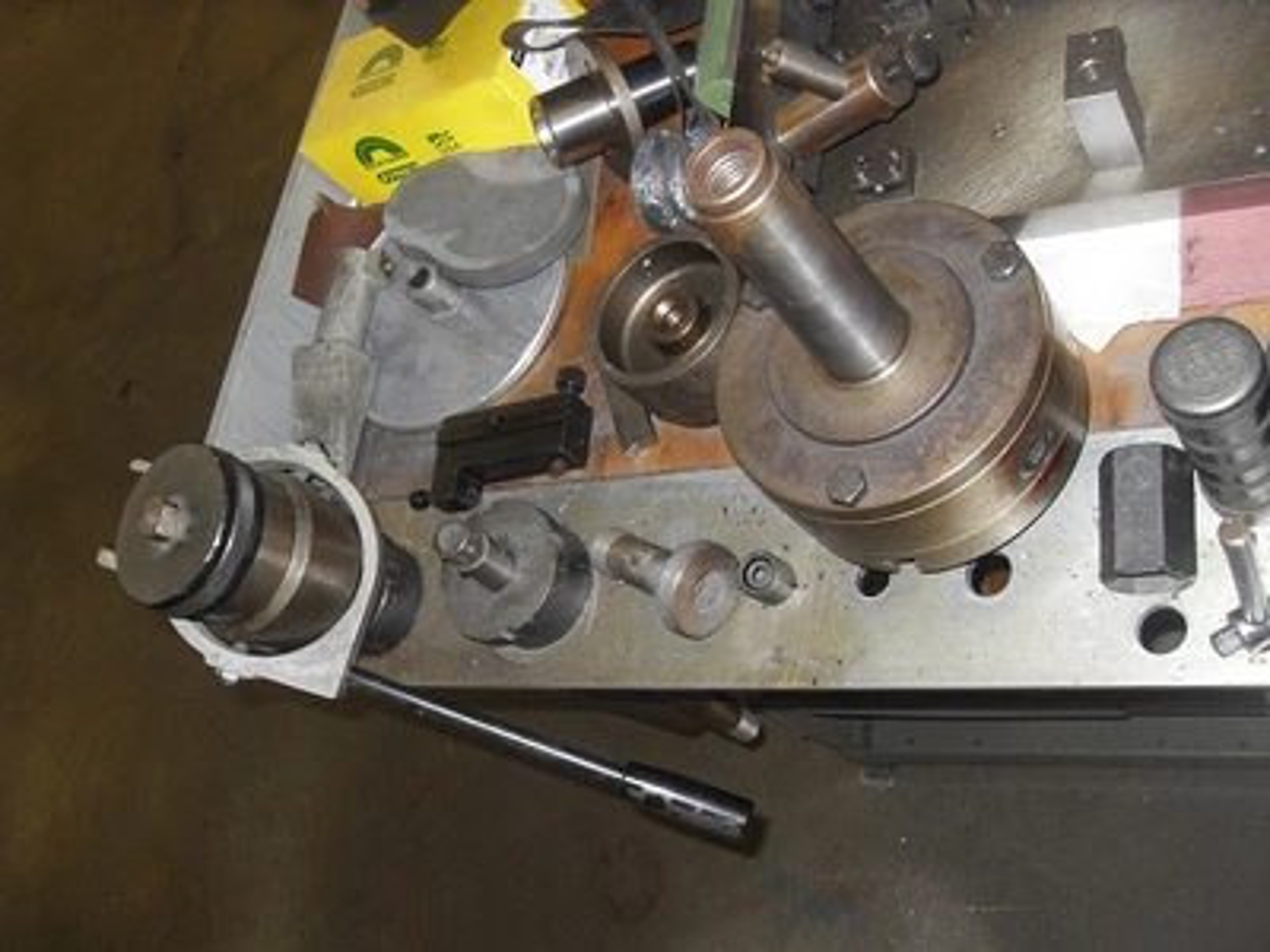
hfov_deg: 54.0
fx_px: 1247
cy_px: 476
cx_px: 635
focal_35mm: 34
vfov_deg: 41.8
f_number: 2.8
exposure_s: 1/45
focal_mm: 6.3
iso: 100
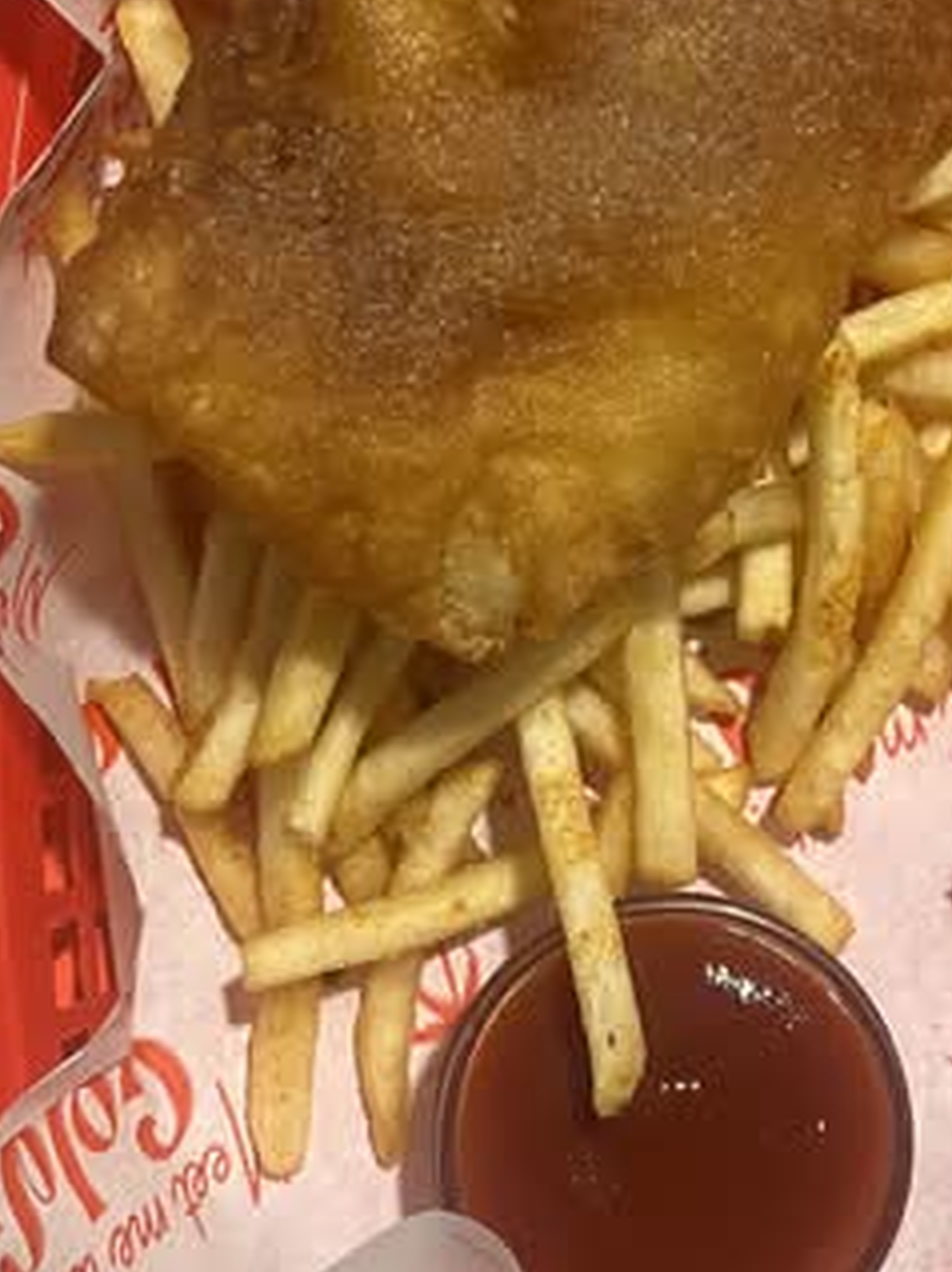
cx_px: 644
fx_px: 2203
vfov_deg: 32.1
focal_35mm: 60
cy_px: 506
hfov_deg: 24.3
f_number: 1.5
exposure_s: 1/50
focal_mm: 5.7
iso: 80
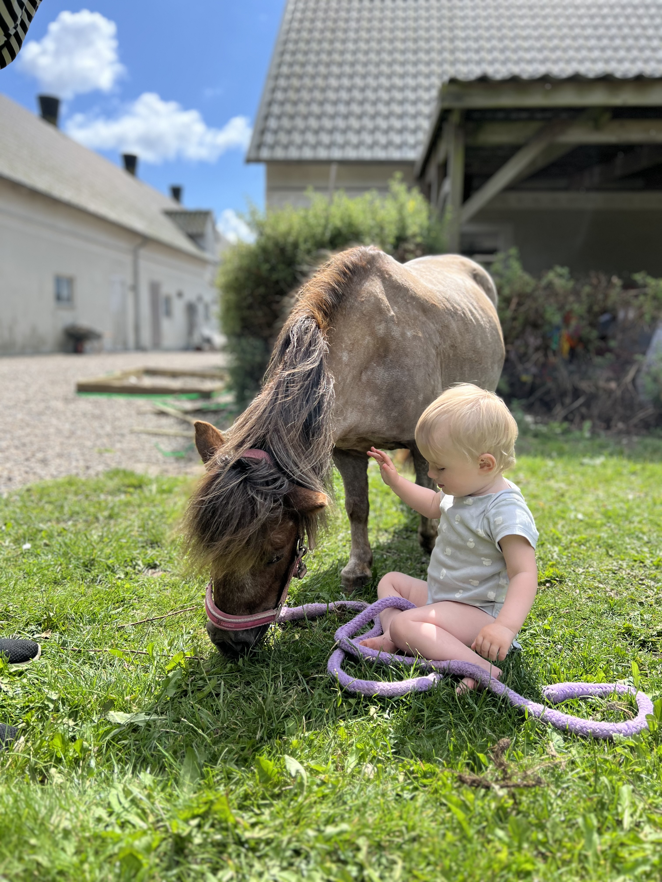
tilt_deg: -7.7
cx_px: 331
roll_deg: -0.7
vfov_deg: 67.3
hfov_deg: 53.1
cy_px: 441
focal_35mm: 26
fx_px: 663
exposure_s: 1/2208
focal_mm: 5.7
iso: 50
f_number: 1.5
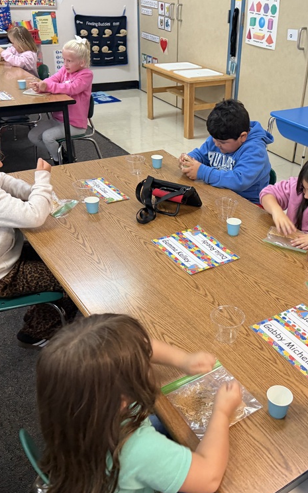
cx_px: 219
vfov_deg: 55.3
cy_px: 243
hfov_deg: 35.7
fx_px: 470
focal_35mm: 35
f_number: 1.78
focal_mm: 6.76
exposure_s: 1/60
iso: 320
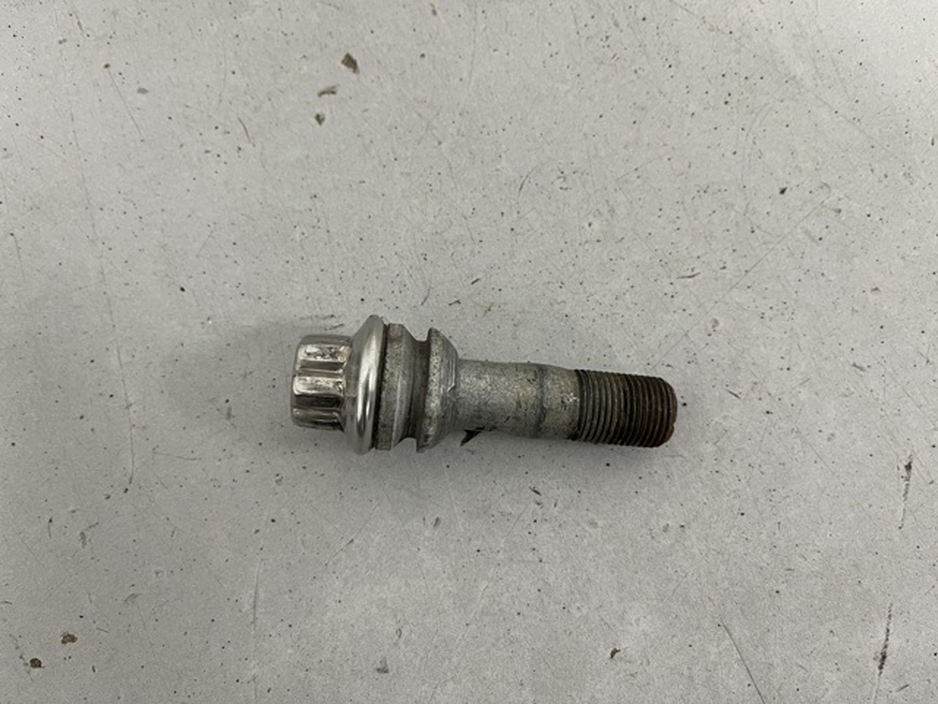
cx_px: 469
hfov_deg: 69.4
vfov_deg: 54.9
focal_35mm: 25
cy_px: 352
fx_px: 677
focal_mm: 5.1
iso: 100
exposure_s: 1/50
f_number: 1.6
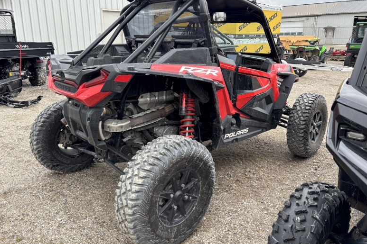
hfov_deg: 65.5
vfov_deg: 46.3
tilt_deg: -15.2
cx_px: 189
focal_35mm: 28
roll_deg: -0.8
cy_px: 112
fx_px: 285
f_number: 1.6
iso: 50
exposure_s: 1/556
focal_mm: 5.96
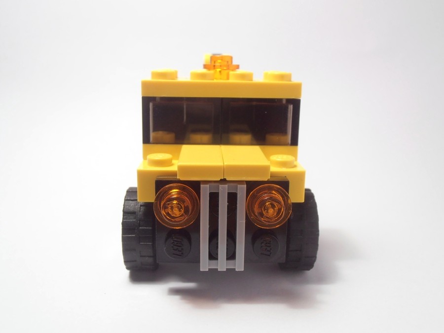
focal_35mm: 37
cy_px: 166
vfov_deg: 38.7
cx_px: 222
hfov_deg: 50.1
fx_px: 475
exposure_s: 1/40
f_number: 3.9
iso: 80
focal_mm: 6.61
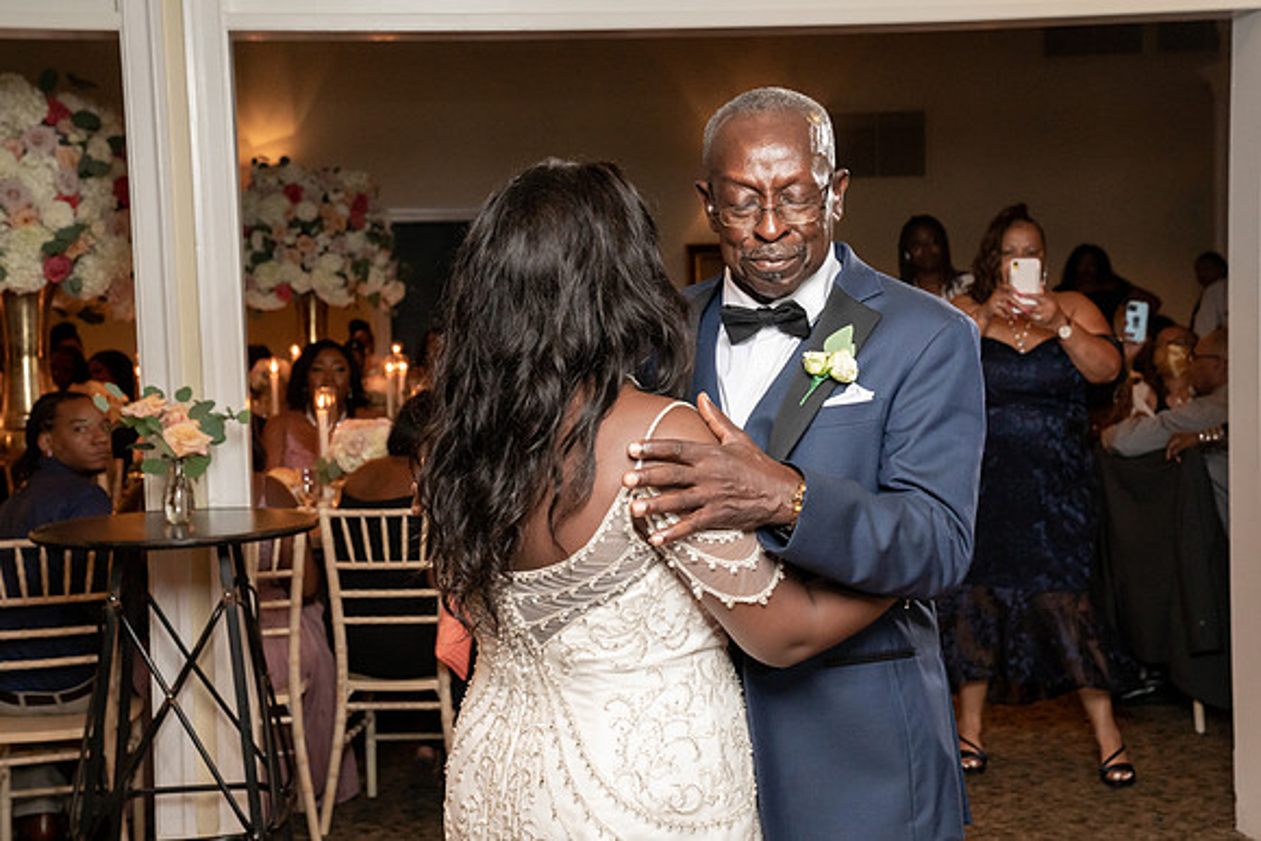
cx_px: 601
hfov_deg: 37.6
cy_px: 401
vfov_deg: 25.6
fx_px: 1850
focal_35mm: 53
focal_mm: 50
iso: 4000
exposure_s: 1/200
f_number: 5.6
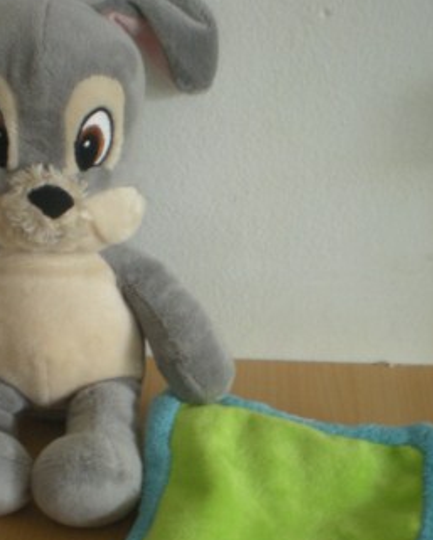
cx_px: 147
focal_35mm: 60
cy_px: 330
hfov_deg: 25.3
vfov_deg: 31.3
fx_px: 961
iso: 200
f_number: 3.1
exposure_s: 1/12.4
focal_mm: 6.3
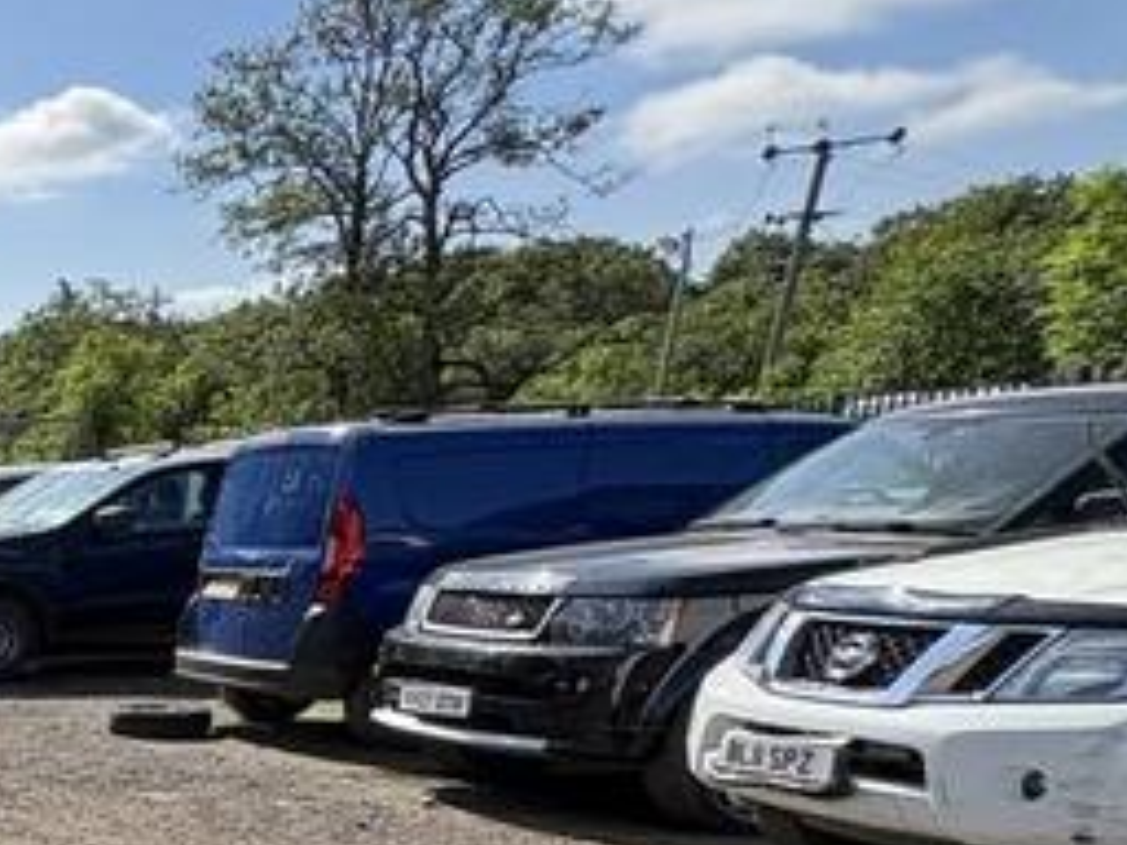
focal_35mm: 49
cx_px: -832
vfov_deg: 26.1
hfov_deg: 23.3
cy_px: 1043
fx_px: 1595
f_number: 2.2
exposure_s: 1/889
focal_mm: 2.22
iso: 40
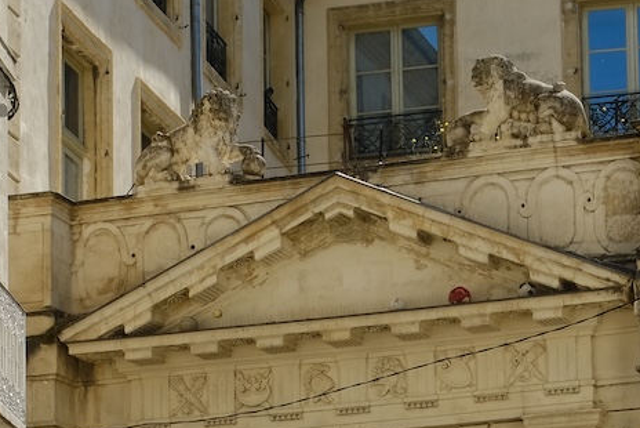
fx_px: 2882
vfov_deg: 8.4
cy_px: 531
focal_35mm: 162
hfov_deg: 12.7
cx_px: 354
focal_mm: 31.1
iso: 400
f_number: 11
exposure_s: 1/350
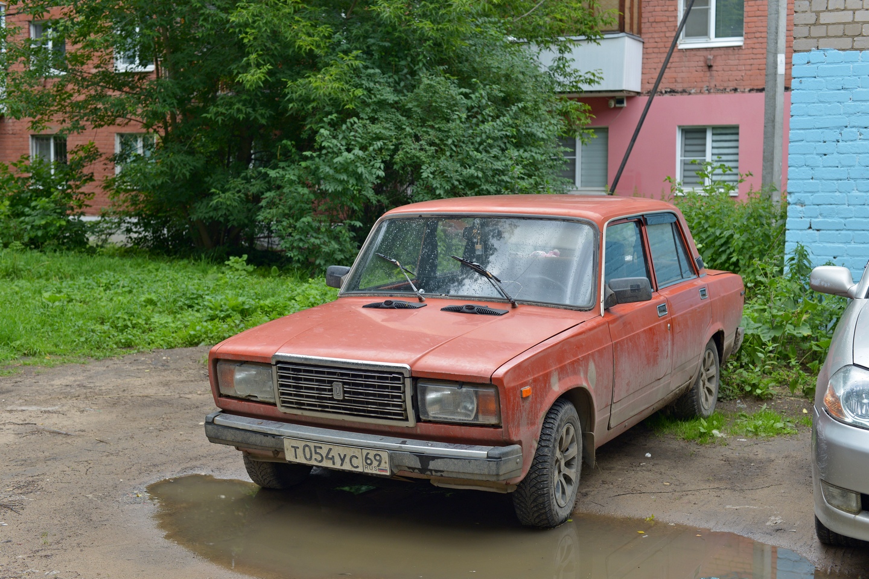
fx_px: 1207
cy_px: 290
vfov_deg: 27.0
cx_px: 434
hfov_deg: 39.6
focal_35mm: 50
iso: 250
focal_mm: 50
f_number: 5.6
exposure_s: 1/200
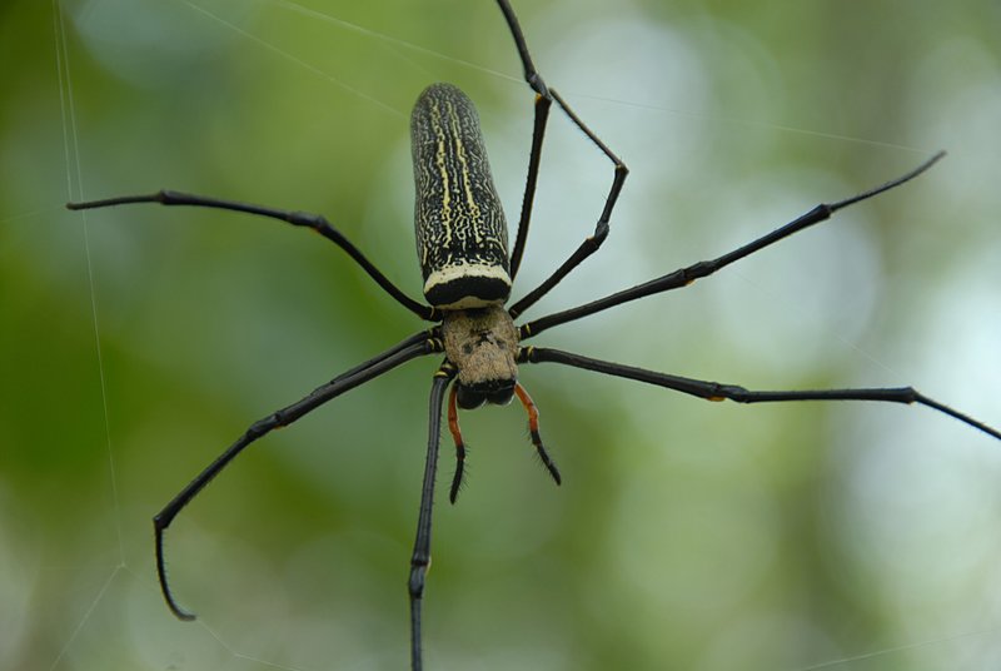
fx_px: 8354
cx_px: 500
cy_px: 336
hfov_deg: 6.9
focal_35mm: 300
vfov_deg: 4.6
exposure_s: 1/30
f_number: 5.6
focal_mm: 200
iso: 100
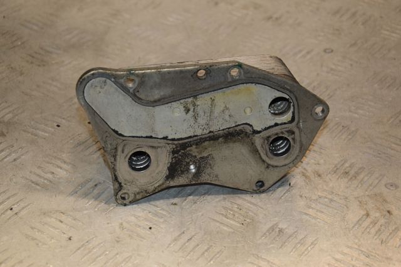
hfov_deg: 20.6
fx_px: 1102
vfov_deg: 13.8
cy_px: 134
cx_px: 200
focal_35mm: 99
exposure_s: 1/200
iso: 800
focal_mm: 66
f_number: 7.1
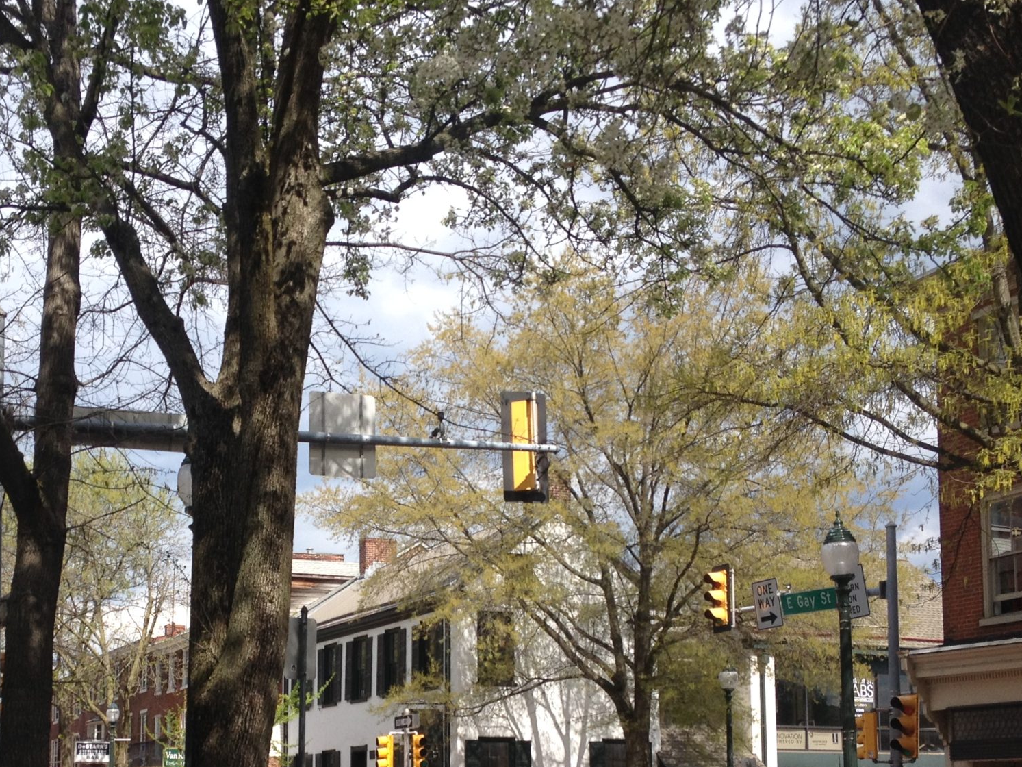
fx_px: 1772
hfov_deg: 32.0
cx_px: 359
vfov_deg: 24.0
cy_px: 623
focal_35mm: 60
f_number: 2.4
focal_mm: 4.28
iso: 50
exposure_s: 1/1200
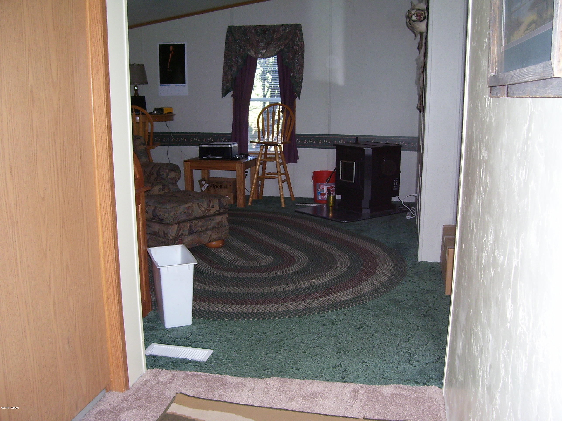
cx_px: 281
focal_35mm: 34
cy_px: 210
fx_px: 552
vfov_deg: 41.8
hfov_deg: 54.0
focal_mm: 5.6
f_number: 2.7
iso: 125
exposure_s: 1/60
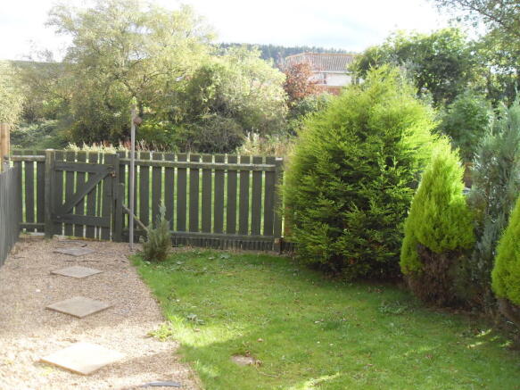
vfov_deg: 41.8
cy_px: 195
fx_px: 511
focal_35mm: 34
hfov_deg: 54.0
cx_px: 260
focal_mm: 6.3
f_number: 2.8
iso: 80
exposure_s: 1/180
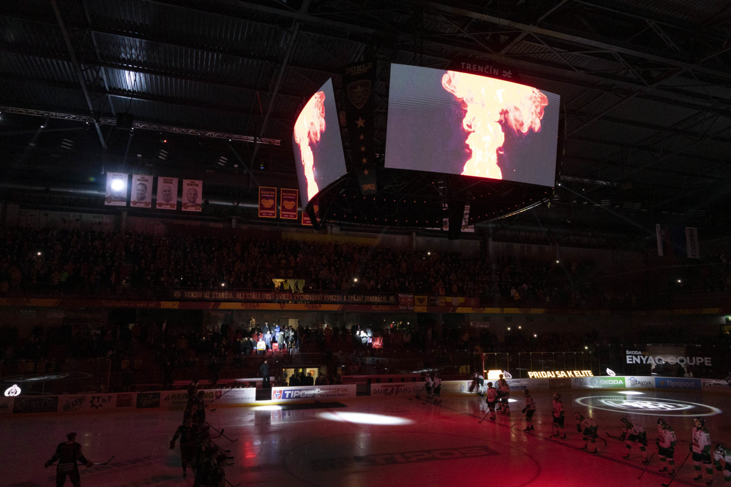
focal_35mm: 24
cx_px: 366
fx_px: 487
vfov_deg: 53.1
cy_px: 244
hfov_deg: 73.7
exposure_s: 1/100
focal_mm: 8.8
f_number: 3.2
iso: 1600
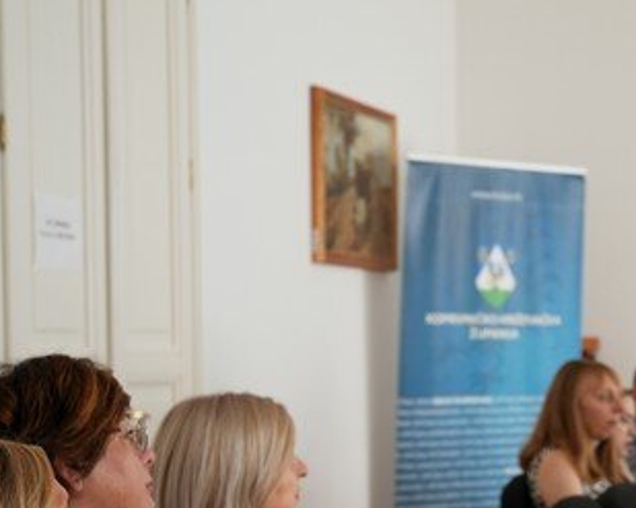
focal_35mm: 113
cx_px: 1050
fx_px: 2131
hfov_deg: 15.2
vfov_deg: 13.6
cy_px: 388
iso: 250
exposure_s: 1/160
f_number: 4
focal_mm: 36.4
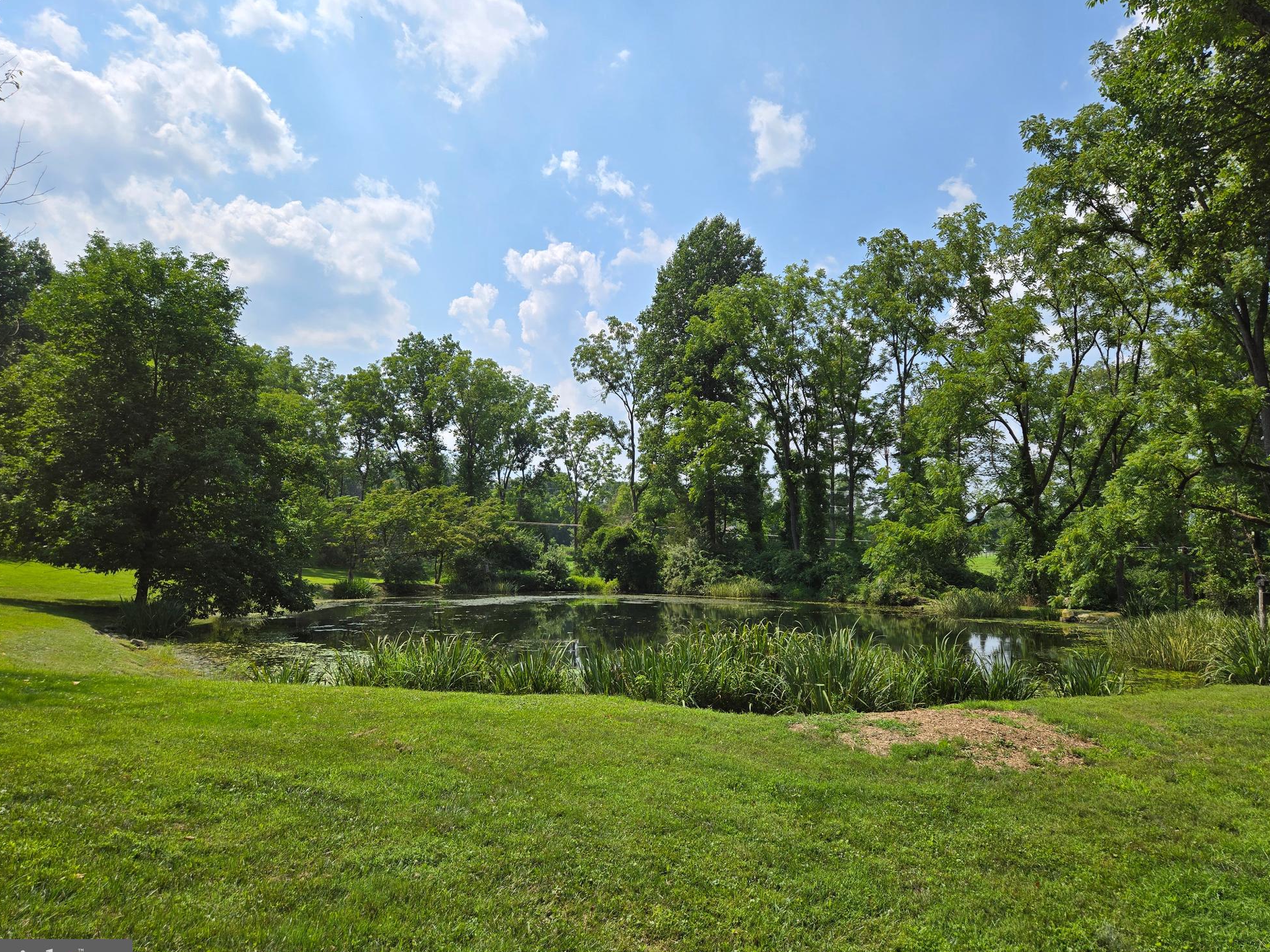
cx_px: 633
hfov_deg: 71.6
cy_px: 495
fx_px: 880
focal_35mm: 24
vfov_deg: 56.8
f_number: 1.8
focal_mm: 5.4
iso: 25
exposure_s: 1/2579
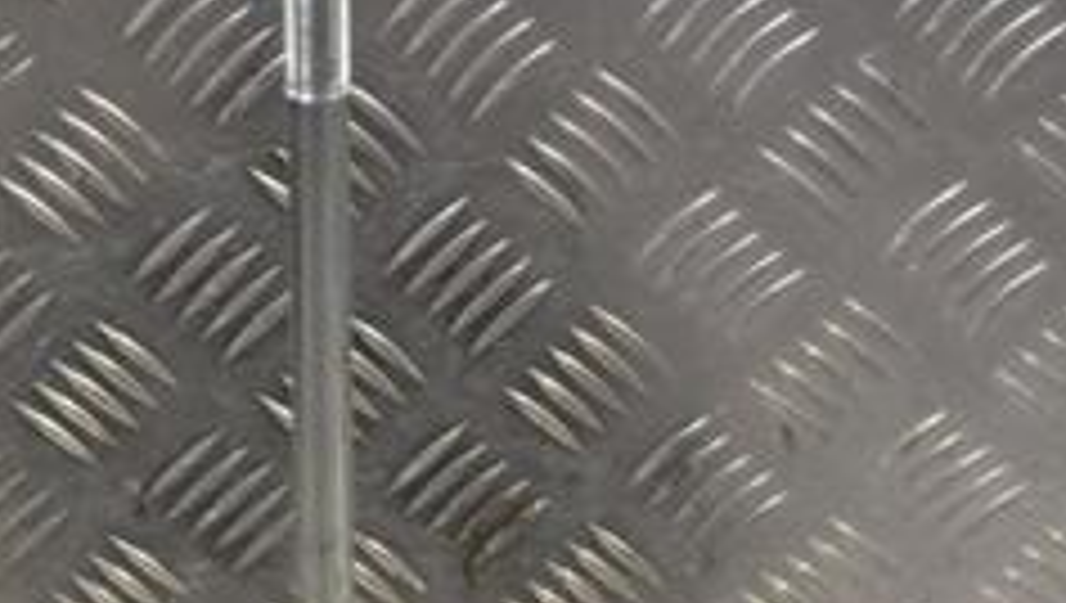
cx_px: 373
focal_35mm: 135
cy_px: 774
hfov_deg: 15.9
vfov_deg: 8.9
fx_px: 3821
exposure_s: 1/640
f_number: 5.6
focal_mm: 34
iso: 3200
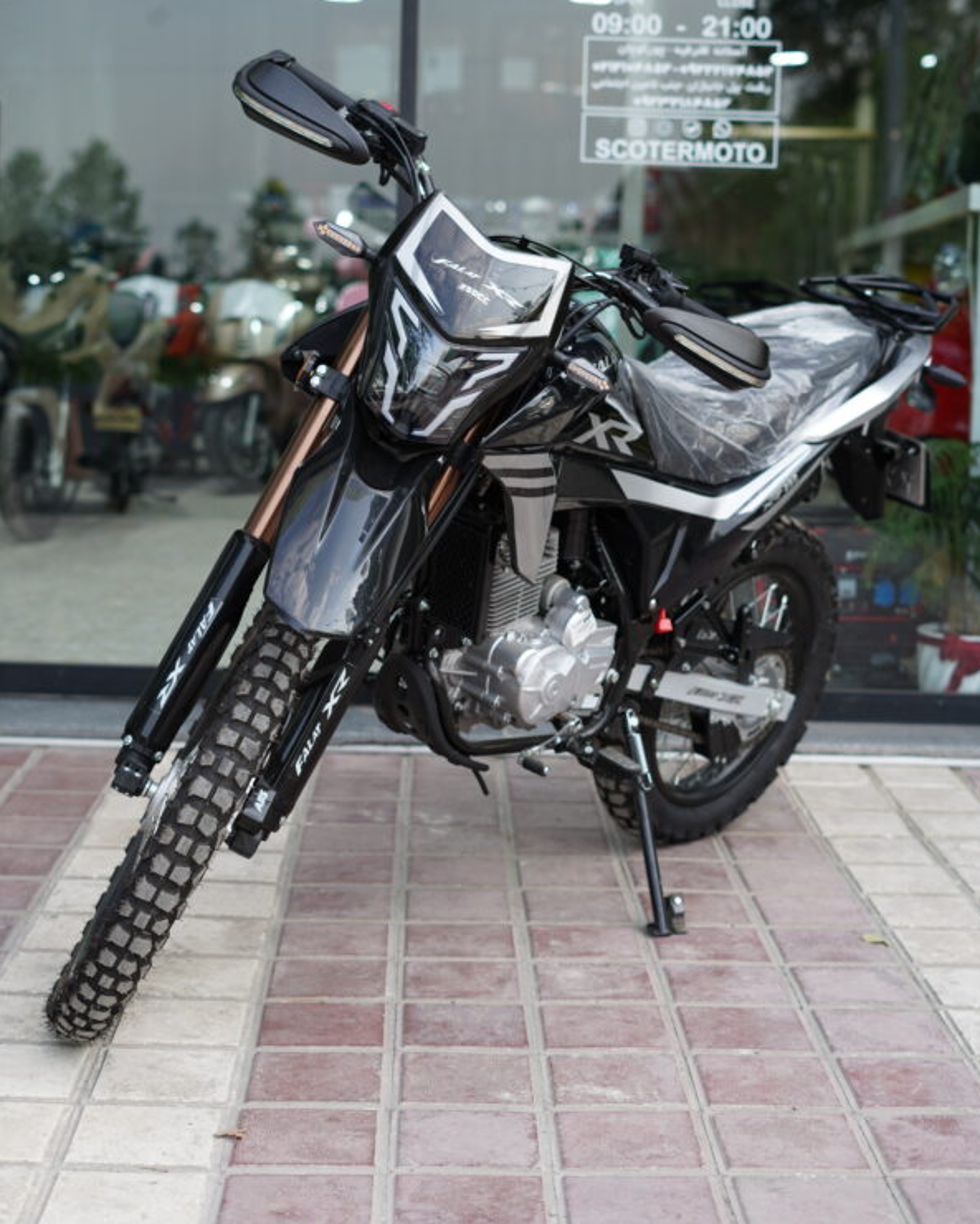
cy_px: 555
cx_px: 494
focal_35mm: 57
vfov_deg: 33.0
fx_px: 2066
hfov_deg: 26.7
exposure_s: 1/125
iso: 100
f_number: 2.8
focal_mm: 50
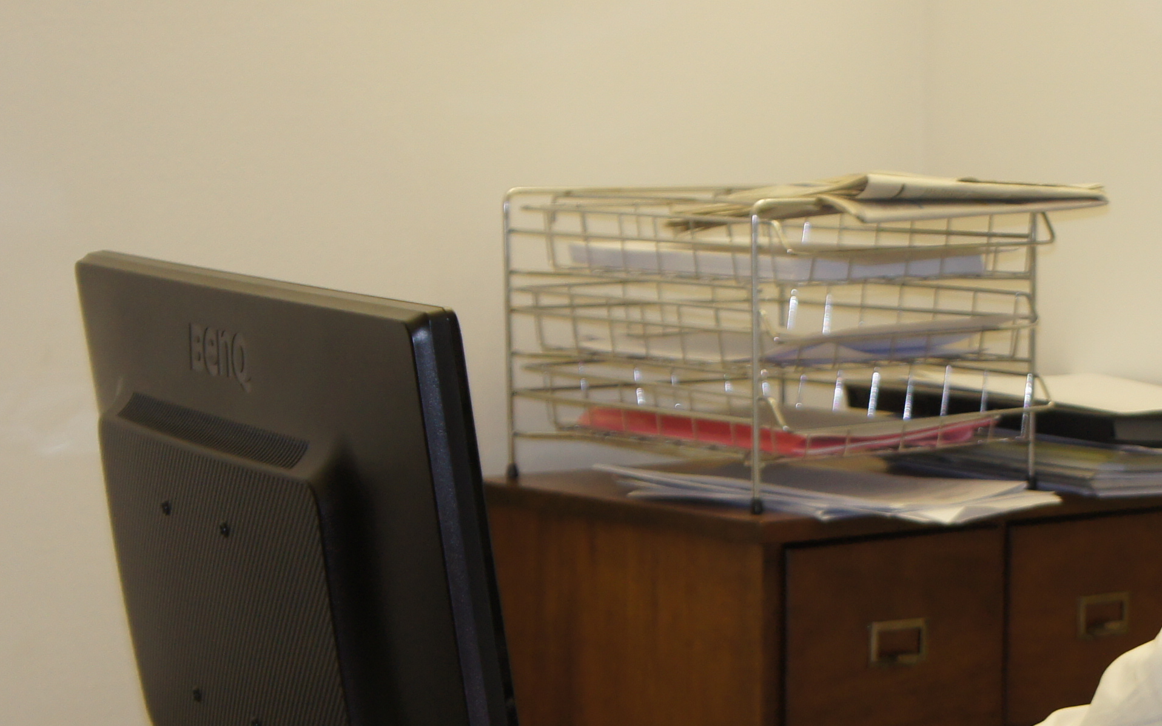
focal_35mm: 106
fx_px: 3363
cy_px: 774
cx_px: 976
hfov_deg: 19.3
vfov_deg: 12.1
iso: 400
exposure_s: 1/60
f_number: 4
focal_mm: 29
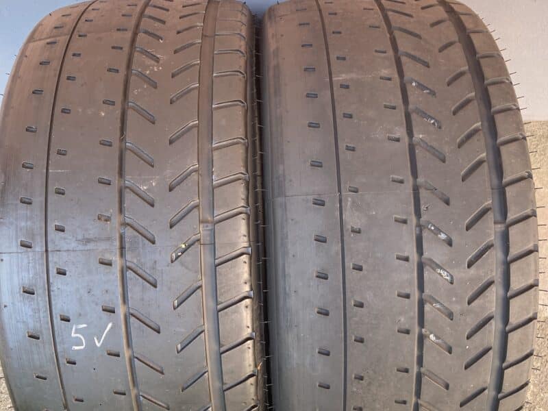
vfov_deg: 49.7
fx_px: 443
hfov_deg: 63.4
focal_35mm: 28
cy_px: 206
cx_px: 274
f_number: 1.8
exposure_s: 1/121
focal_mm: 3.99
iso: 50
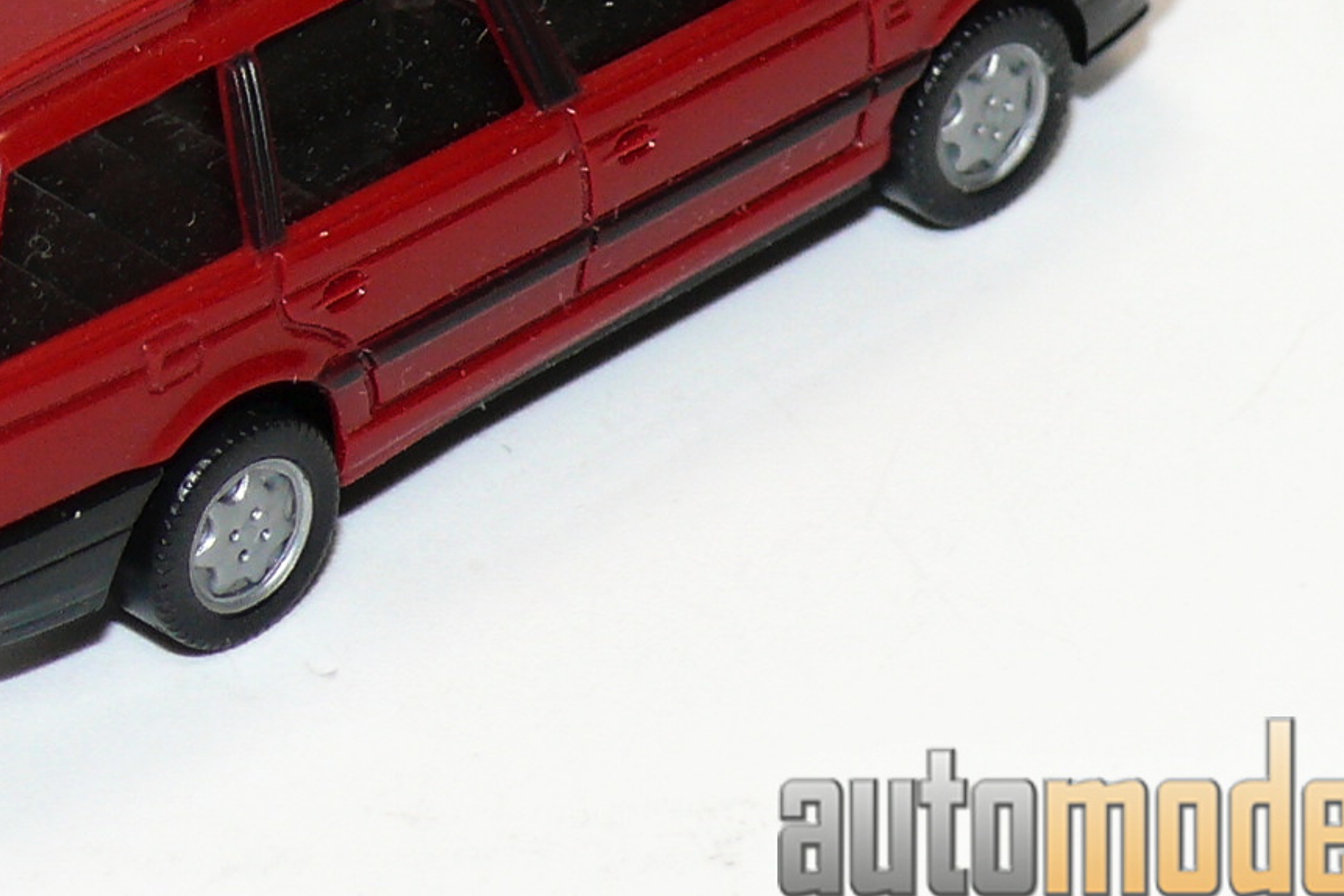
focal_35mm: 259
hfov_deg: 7.9
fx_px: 9669
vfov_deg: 5.3
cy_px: 20
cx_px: 418
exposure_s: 1/30
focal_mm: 16
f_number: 4
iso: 100
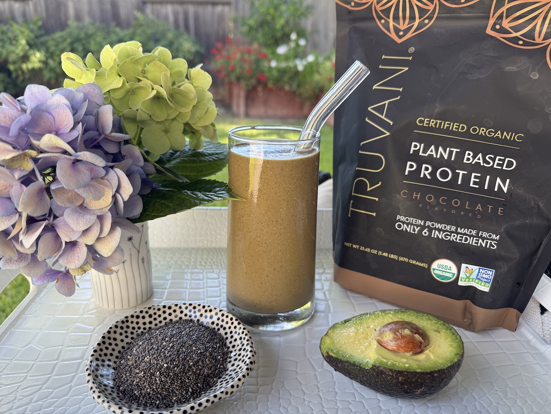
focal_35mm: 24
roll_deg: -1.5
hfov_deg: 71.6
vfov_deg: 56.8
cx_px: 276
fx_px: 382
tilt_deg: -22.6
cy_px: 207
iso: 80
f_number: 1.78
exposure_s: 1/121
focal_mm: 6.76
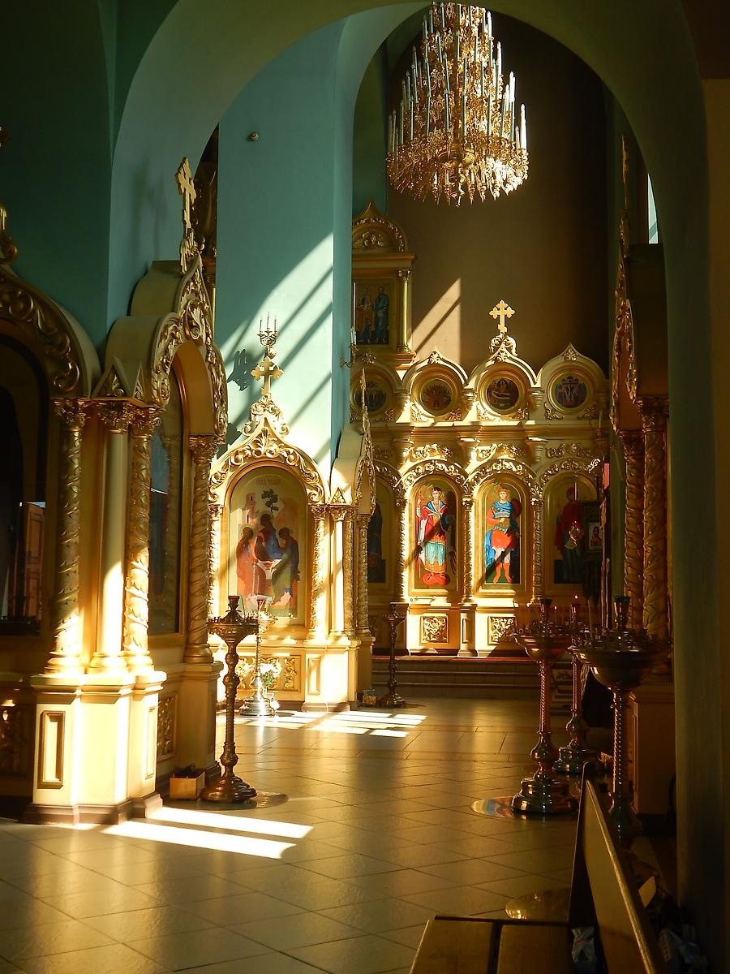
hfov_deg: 33.6
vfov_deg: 43.9
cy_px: 487
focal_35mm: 43
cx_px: 365
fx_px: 1209
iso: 125
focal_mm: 7.7
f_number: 3.6
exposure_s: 1/200
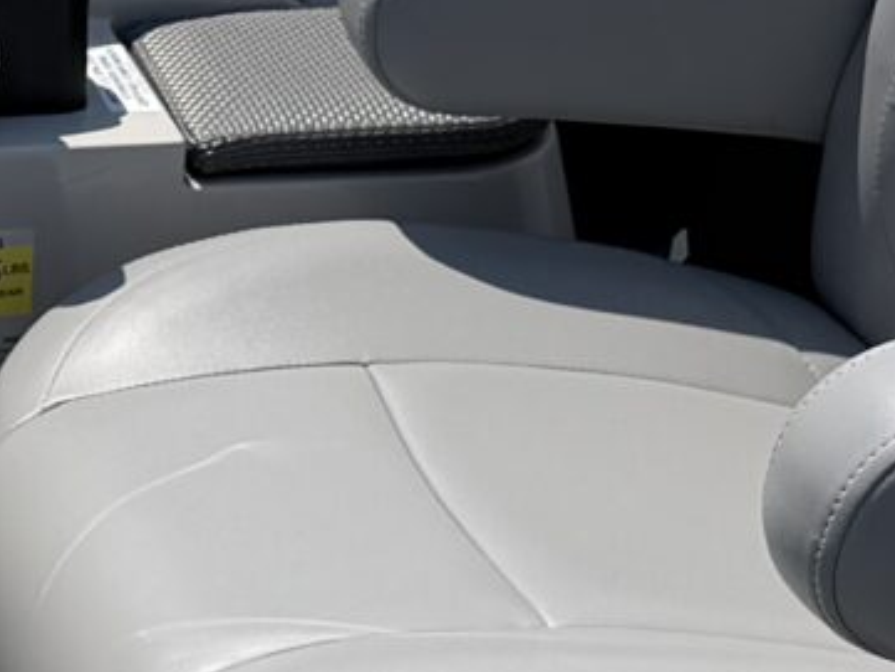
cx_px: -523
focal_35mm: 170
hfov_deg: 11.1
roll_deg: -0.5
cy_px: 888
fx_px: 4397
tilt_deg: -33.9
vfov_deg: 8.6
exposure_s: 1/6173
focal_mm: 6.76
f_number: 1.78
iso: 80
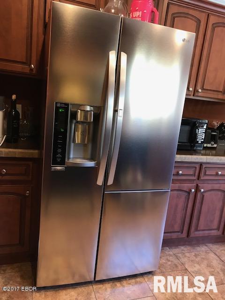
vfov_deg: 63.4
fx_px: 243
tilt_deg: -11.9
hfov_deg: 49.7
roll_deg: -6.6
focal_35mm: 28
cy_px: 150
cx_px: 112
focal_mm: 3.99
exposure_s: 1/15
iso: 40
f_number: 1.8
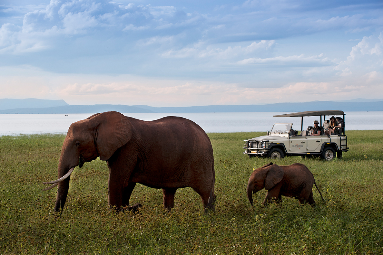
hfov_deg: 14.7
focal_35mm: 140
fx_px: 1489
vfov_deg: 9.8
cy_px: 128
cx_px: 192
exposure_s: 1/500
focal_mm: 140
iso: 280
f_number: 8
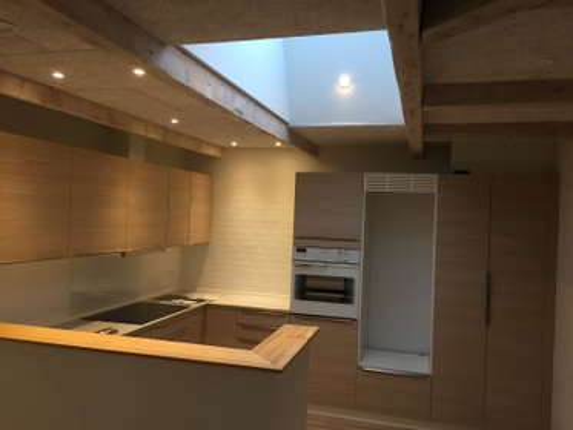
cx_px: 286
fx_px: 480
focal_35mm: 29
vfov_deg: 48.3
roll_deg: -2.4
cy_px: 215
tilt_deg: +3.3
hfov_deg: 61.6
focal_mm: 4.15
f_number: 2.2
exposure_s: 1/33
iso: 64
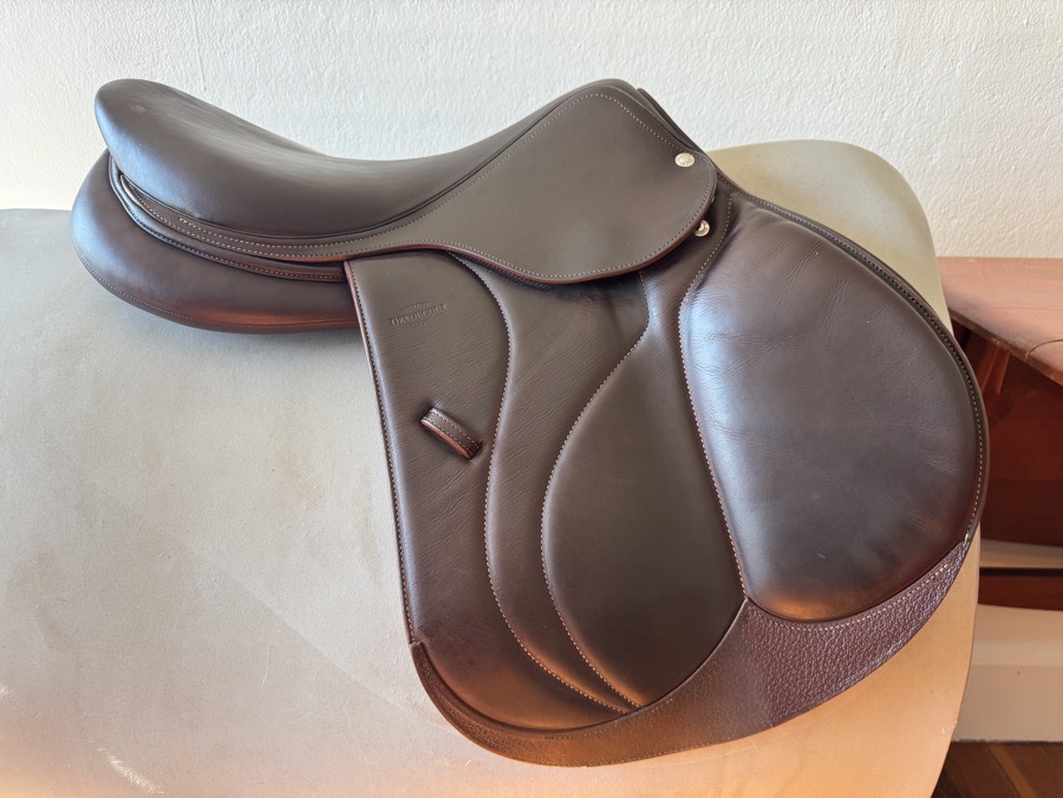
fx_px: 737
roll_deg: +0.4
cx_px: 532
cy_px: 399
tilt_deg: -22.3
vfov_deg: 56.8
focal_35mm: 24
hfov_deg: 71.6
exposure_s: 1/121
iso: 125
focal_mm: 6.76
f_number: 1.78
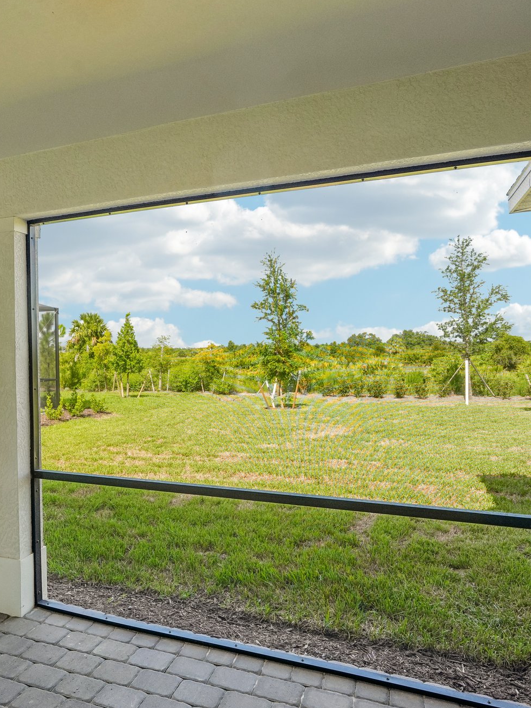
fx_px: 506
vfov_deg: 69.9
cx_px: 218
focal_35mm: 25
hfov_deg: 55.0
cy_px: 346
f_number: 8
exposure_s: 1/320
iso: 400
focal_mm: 16.5
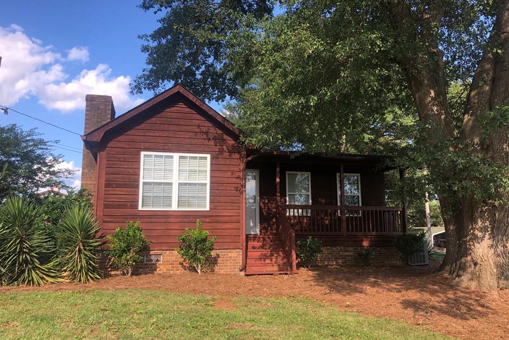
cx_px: 248
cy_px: 164
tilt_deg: +9.4
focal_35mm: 30
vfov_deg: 43.6
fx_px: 424
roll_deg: -0.3
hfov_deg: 61.9
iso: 20
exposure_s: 1/239
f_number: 1.8
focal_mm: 3.99
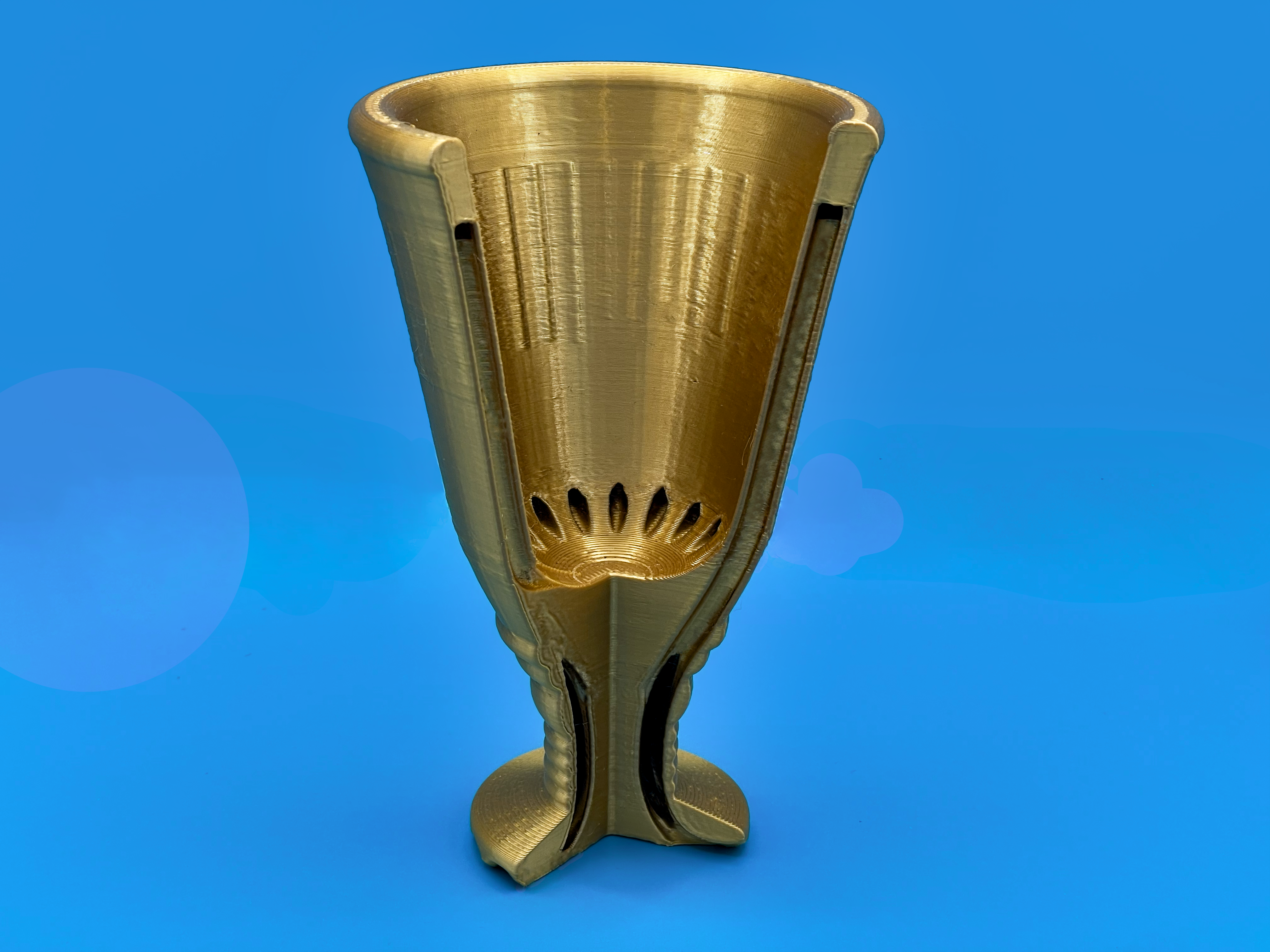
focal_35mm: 52
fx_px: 1908
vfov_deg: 28.0
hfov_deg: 36.8
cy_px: 476
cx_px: 635
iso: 64
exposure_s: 1/100
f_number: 2
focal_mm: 6
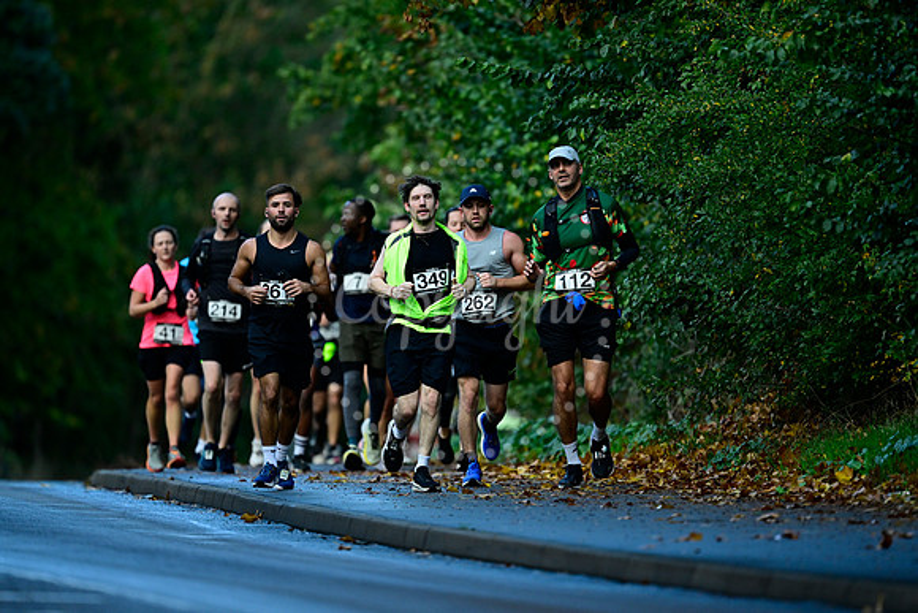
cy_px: 306
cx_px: 459
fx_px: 14283
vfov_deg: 2.5
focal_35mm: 560
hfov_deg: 3.7
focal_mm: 560
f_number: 4
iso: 1600
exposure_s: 1/1250
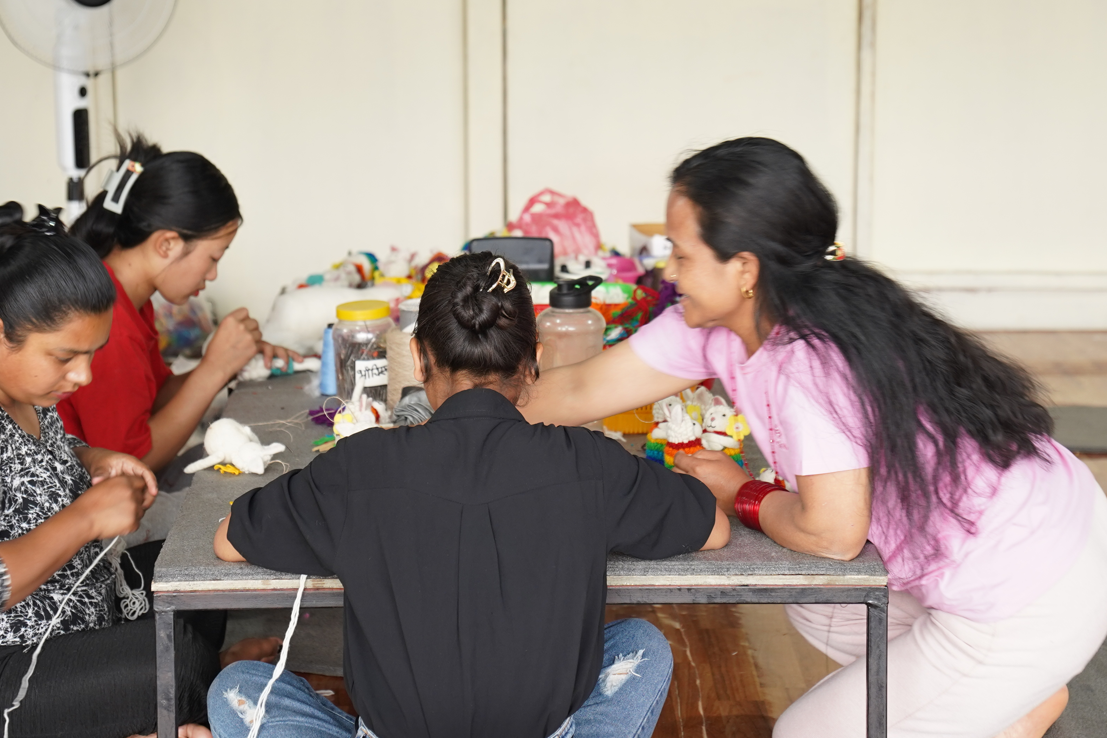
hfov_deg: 20.2
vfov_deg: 13.5
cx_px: 540
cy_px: 289
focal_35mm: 101
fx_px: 3105
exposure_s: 1/50
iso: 400
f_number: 2.8
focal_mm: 54
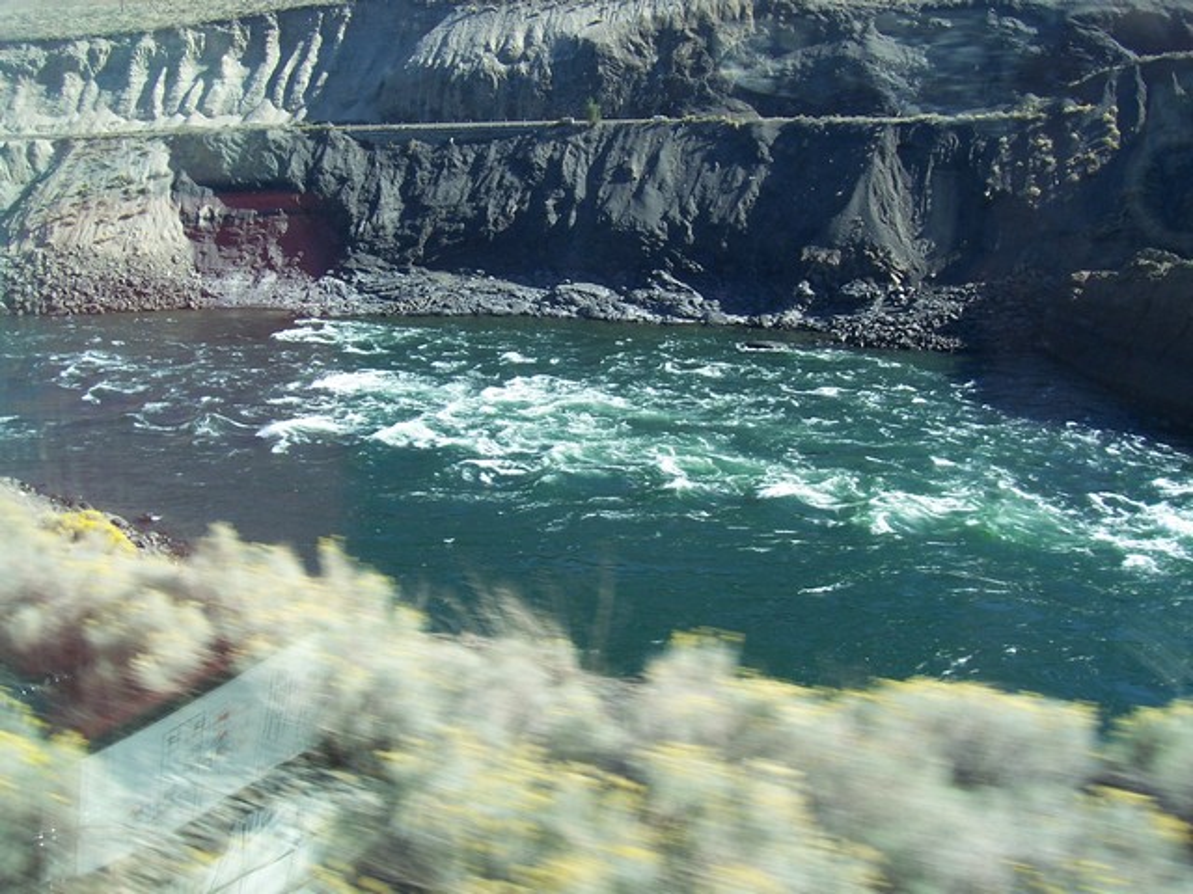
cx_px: 596
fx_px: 1172
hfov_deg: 54.0
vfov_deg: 41.8
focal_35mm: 34
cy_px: 447
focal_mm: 5.6
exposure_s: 1/125
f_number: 5.6
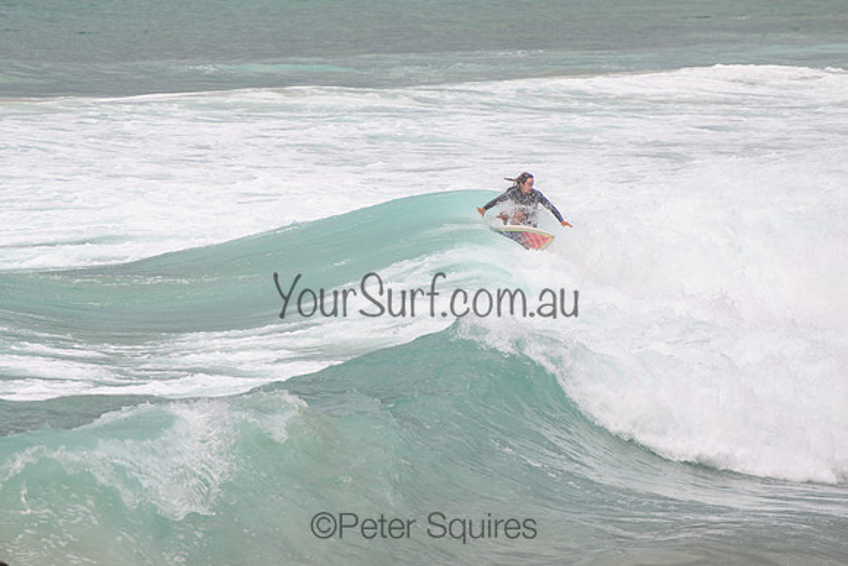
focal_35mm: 550
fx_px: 12966
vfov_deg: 2.5
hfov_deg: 3.7
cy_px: 177
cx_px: 265
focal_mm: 400
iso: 125
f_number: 5.6
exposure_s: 1/2000
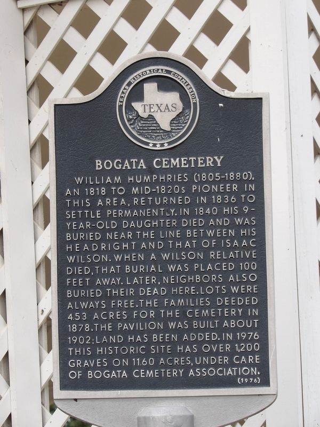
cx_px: 160
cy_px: 214
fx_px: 2440
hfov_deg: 7.5
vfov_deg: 10.0
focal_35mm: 198
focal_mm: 35.6
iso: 100
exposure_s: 1/134
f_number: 4.5
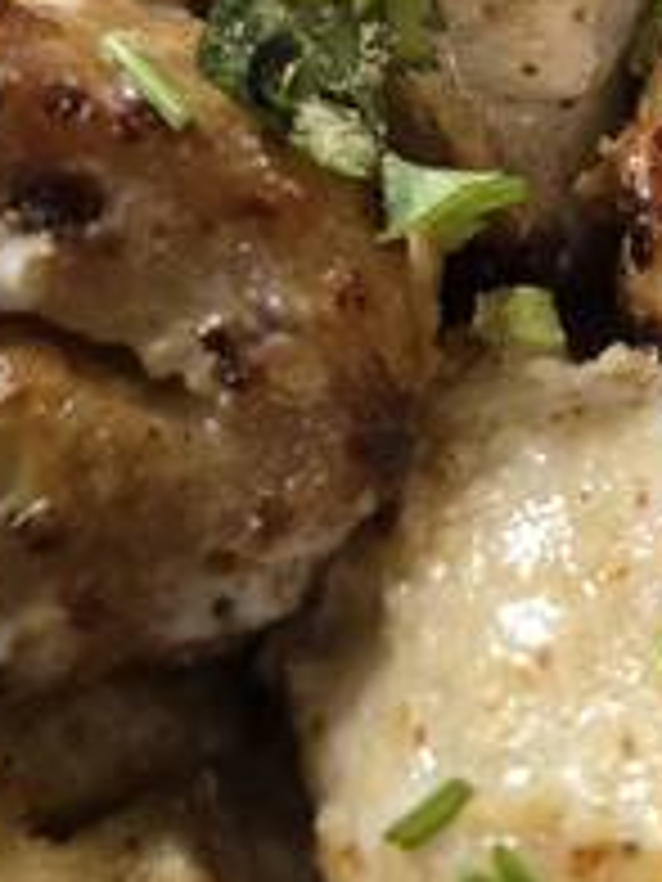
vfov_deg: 20.5
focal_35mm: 86
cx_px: 667
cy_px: -308
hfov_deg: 16.8
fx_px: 2193
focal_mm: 6.3
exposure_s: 1/60
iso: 640
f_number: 1.7
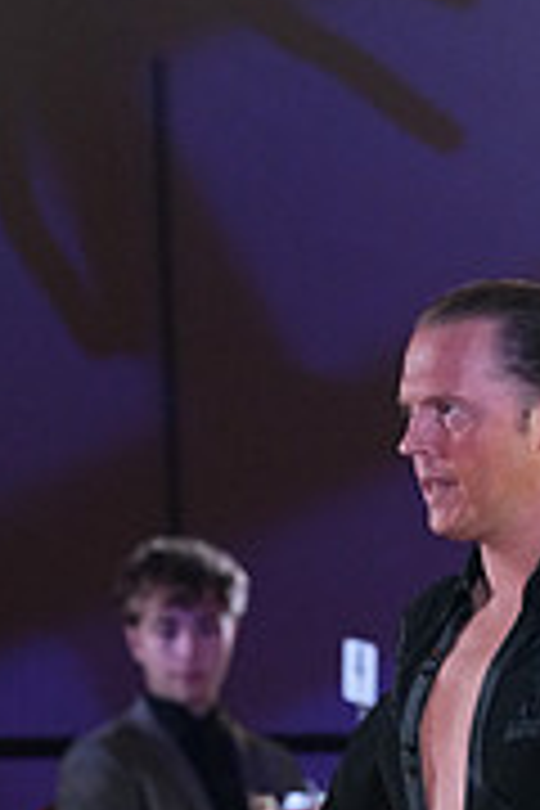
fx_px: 9449
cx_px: 848
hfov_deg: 3.3
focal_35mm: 420
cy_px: 1125
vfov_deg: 4.9
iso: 5000
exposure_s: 1/400
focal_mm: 130
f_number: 5.6
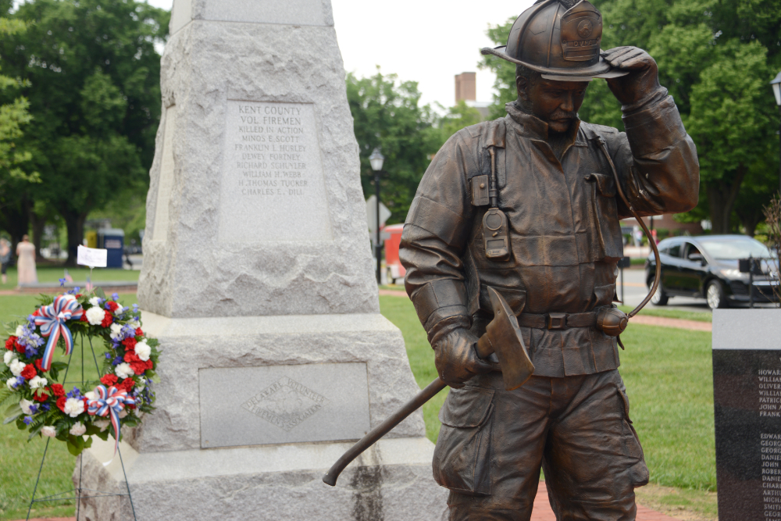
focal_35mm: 70
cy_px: 260
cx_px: 390
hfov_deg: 28.8
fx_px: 1519
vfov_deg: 19.5
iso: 250
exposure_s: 1/320
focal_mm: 70
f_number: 5
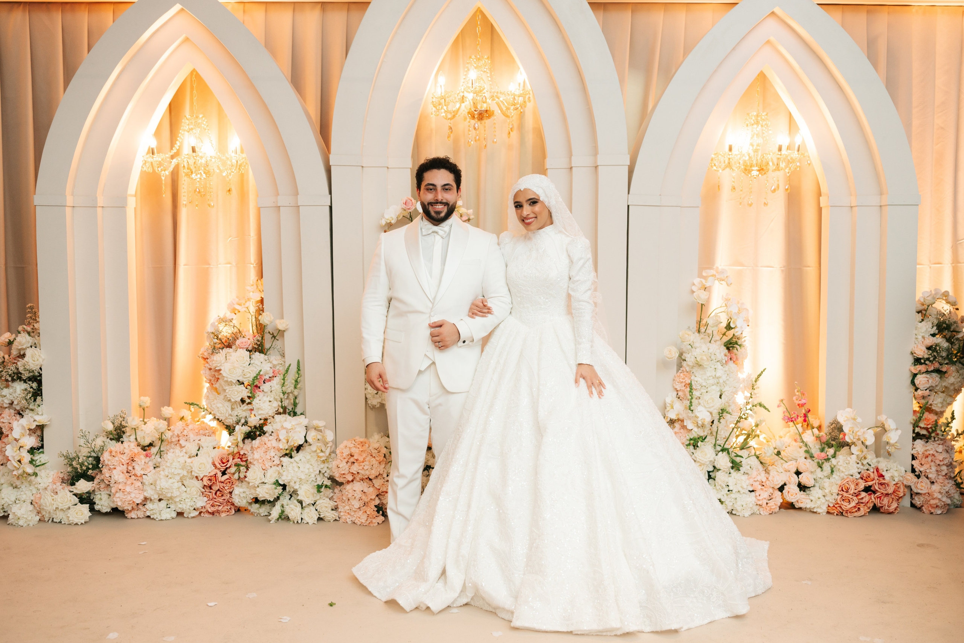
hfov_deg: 53.0
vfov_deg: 36.8
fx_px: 966
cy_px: 321
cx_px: 488
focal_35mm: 36
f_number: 2.8
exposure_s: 1/200
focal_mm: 35
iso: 500
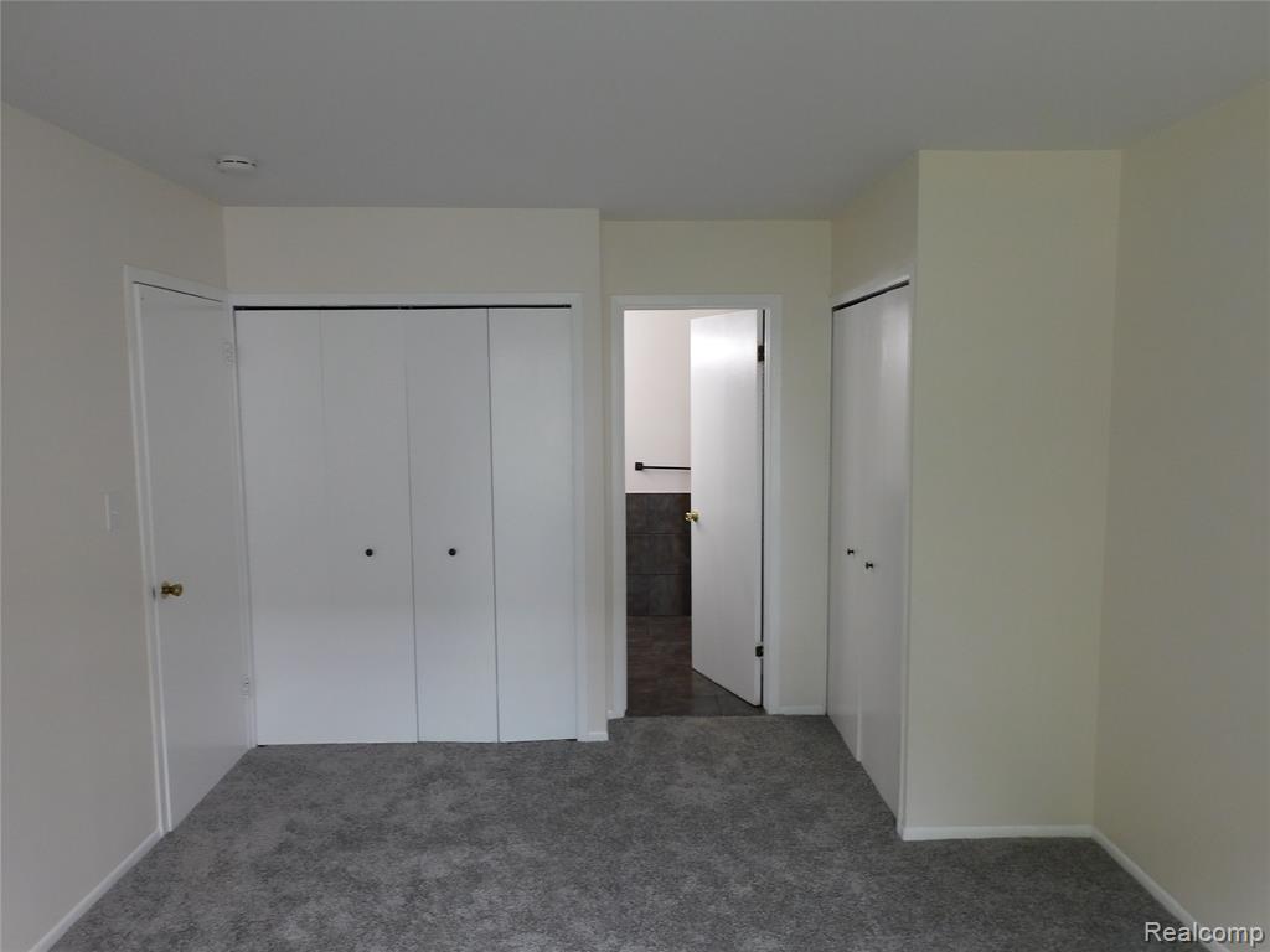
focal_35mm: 24
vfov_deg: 56.8
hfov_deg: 71.6
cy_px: 476
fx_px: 881
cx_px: 635
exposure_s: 1/40
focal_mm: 4.3
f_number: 3.3
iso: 125
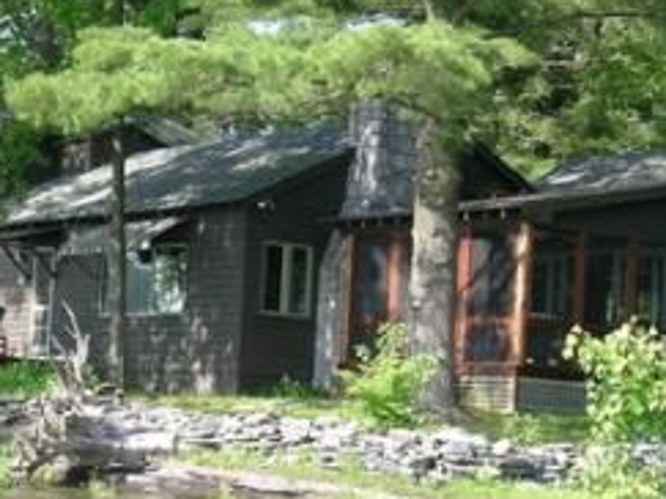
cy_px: 318
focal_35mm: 110
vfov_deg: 13.4
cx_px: 282
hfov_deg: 17.9
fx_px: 2115
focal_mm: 9.5
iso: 50
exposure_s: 1/117
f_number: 5.2
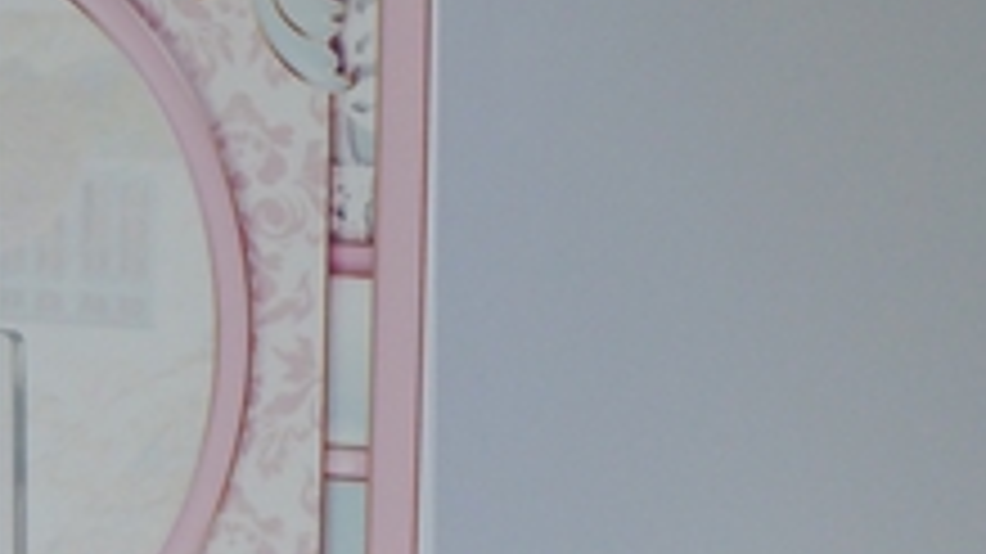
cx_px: 0
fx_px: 6847
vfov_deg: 4.6
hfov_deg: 8.2
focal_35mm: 262
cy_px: 345
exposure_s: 1/40
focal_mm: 19
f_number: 5.1
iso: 400
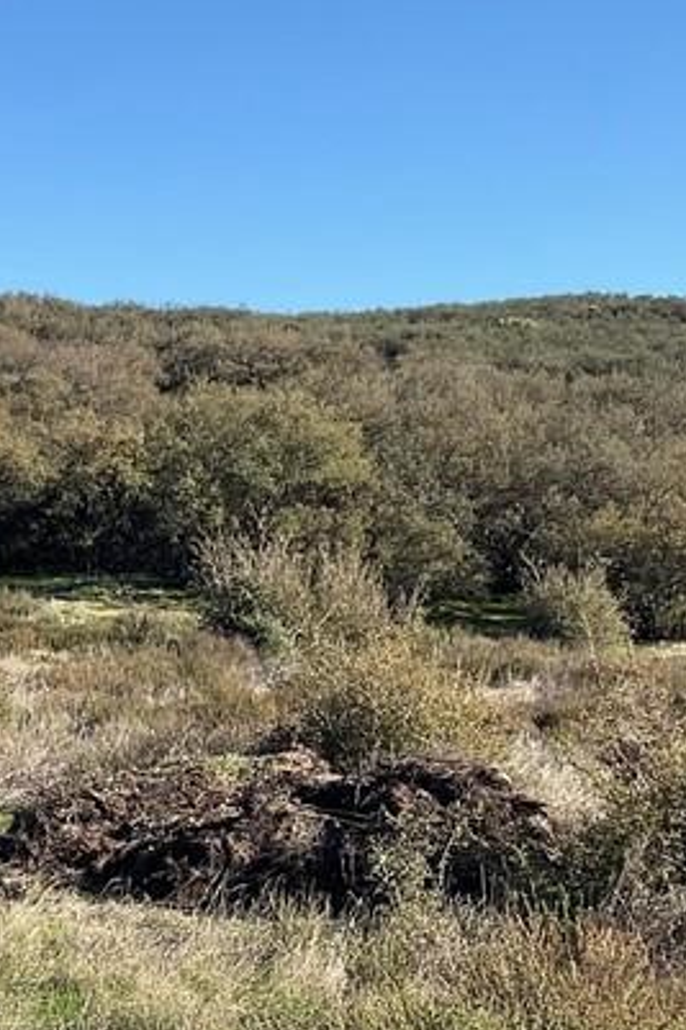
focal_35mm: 77
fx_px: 2203
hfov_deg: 17.3
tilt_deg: -4.2
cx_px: 13
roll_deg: +1.7
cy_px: 771
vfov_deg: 26.0
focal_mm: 3
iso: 16
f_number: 1.8
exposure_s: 1/1076
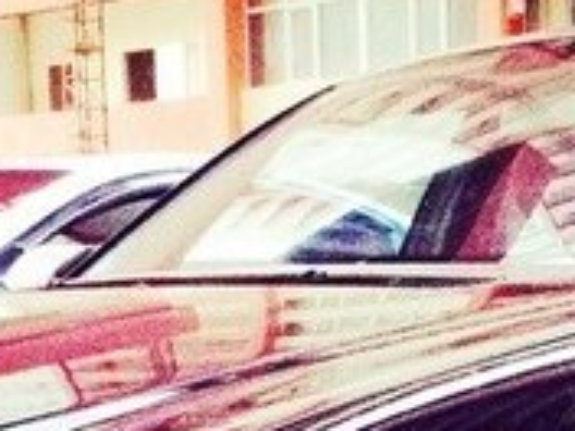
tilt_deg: -8.8
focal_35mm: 109
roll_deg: +2.2
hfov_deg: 18.0
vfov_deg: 12.9
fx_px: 1811
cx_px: 350
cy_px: 642
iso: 320
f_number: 2.2
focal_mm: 4.15
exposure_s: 1/25
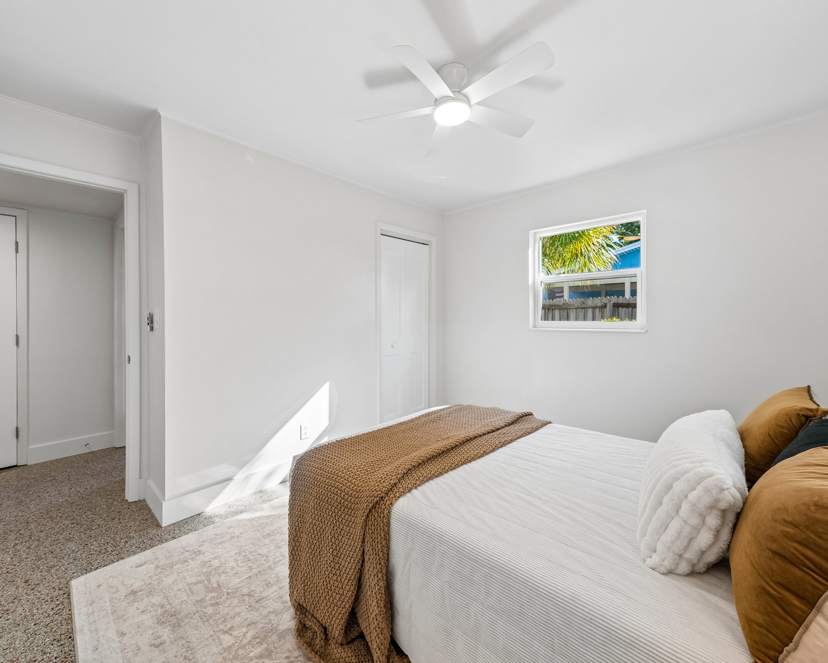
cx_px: 397
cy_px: 322
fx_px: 343
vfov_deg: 88.0
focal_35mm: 14
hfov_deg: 100.6
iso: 800
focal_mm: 12
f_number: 8
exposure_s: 1/125
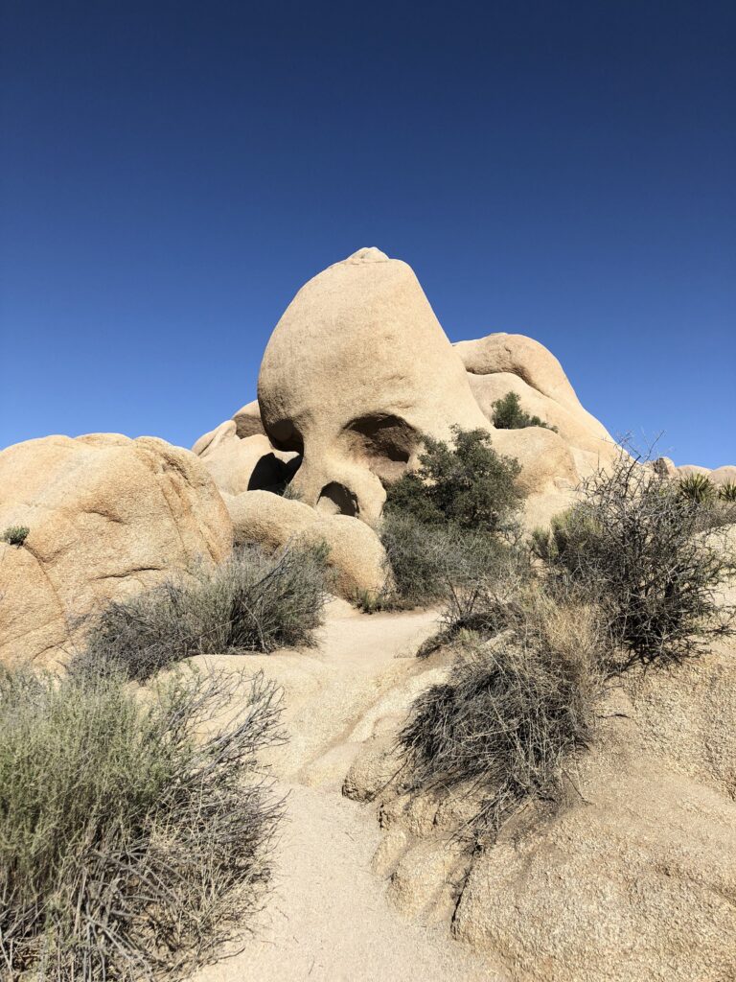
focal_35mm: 28
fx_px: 794
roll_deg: -1.4
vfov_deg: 63.4
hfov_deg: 49.7
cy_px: 491
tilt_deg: +8.9
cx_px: 368
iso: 25
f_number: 1.8
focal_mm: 3.99
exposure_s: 1/2825
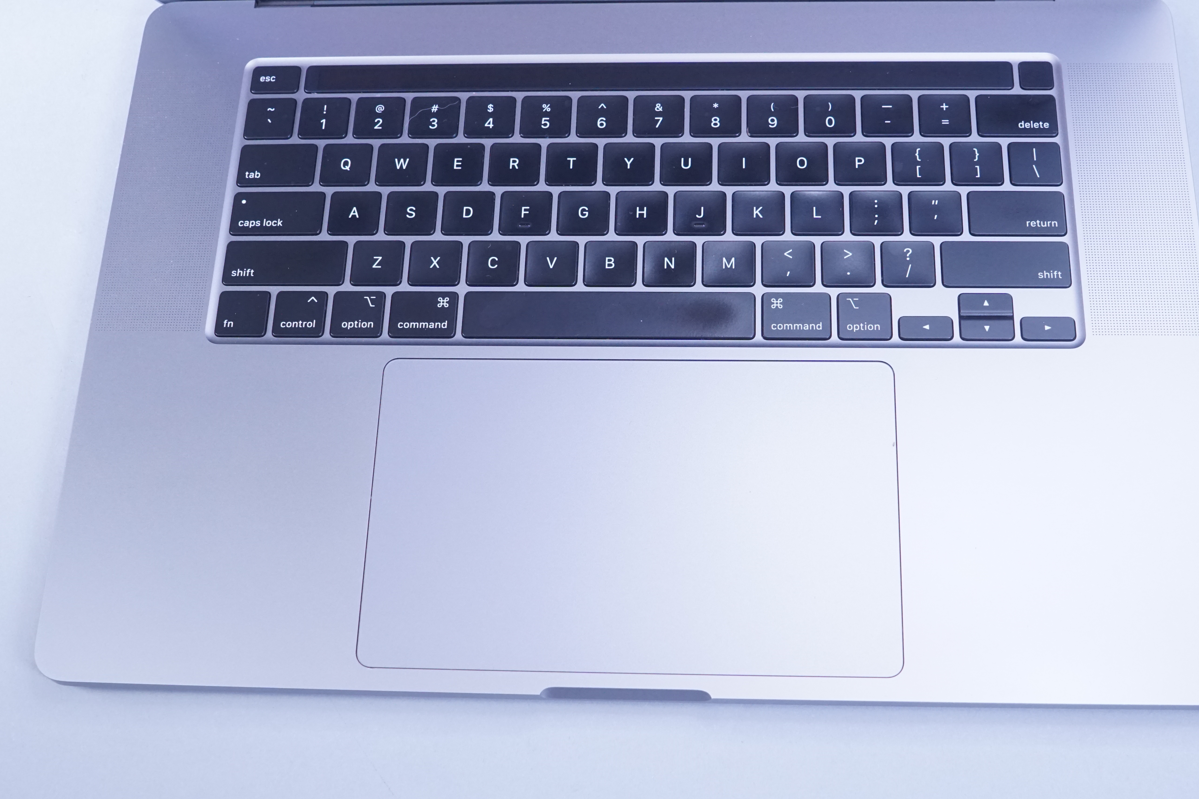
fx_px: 1632
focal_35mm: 49
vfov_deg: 27.5
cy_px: 350
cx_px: 614
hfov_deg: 40.3
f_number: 8
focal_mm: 28
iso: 1250
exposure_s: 1/160
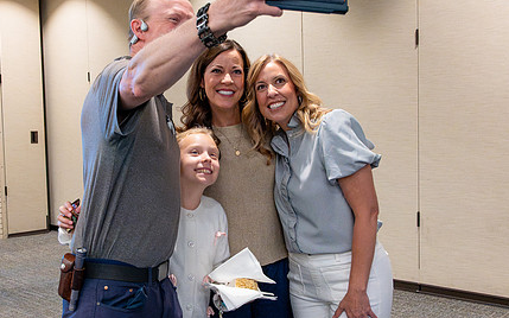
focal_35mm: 46
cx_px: 218
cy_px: 166
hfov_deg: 43.4
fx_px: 638
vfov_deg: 28.0
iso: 5000
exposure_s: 1/200
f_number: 6.3
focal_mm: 24
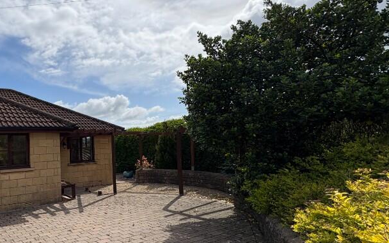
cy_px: 132
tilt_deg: +3.0
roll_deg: +2.3
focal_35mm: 25
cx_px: 77
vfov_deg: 49.2
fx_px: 265
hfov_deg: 65.9
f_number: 2.2
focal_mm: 2.22
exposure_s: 1/3906
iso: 50
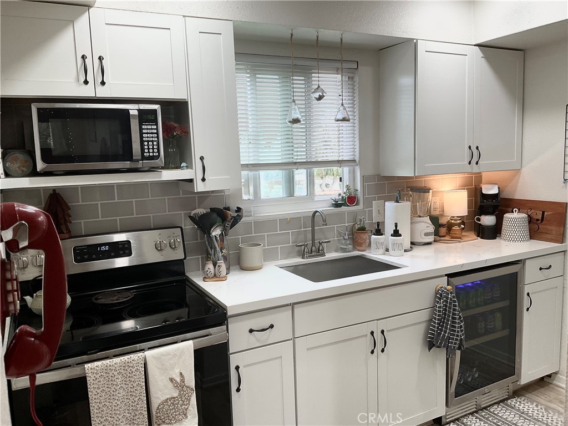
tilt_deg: -7.2
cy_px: 213
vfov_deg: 48.2
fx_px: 476
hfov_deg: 61.7
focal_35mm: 29
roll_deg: +1.4
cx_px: 284
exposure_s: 1/120
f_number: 1.8
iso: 50
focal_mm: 3
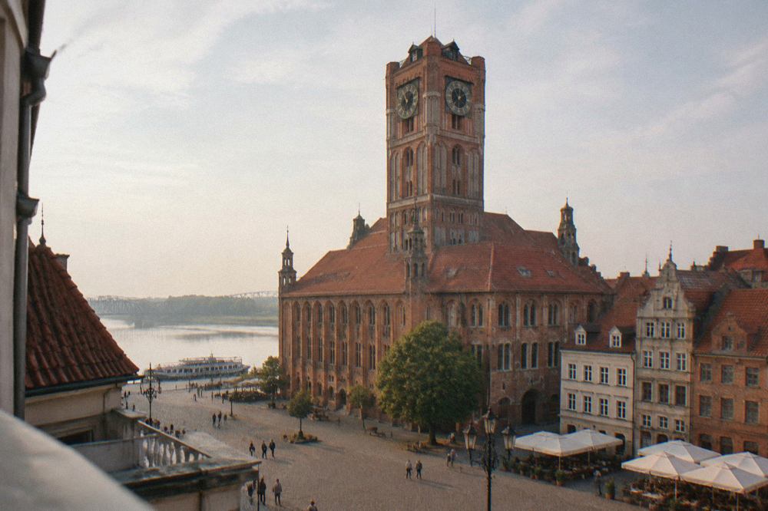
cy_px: 256
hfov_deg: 31.4
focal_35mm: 64
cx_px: 384
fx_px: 1365
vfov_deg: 21.2
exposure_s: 1/320
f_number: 10
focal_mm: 64
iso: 160
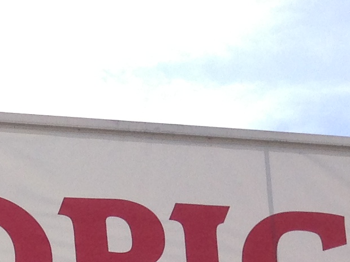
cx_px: -322
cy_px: 625
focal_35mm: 174
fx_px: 1759
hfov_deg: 10.5
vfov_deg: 7.9
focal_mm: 4.13
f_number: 2.4
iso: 50
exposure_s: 1/1022
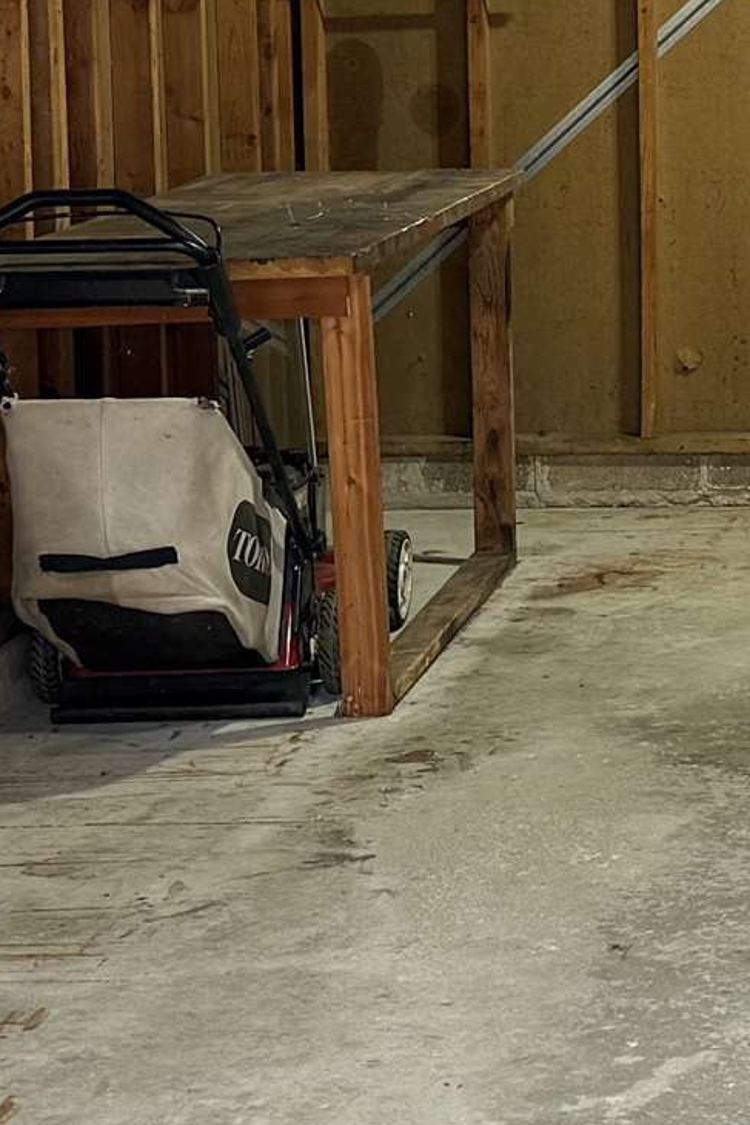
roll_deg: +2.1
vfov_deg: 19.1
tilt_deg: -4.5
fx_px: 3279
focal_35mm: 105
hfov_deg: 12.5
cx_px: 1070
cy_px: 134
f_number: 1.78
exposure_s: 1/121
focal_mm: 6.76
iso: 160
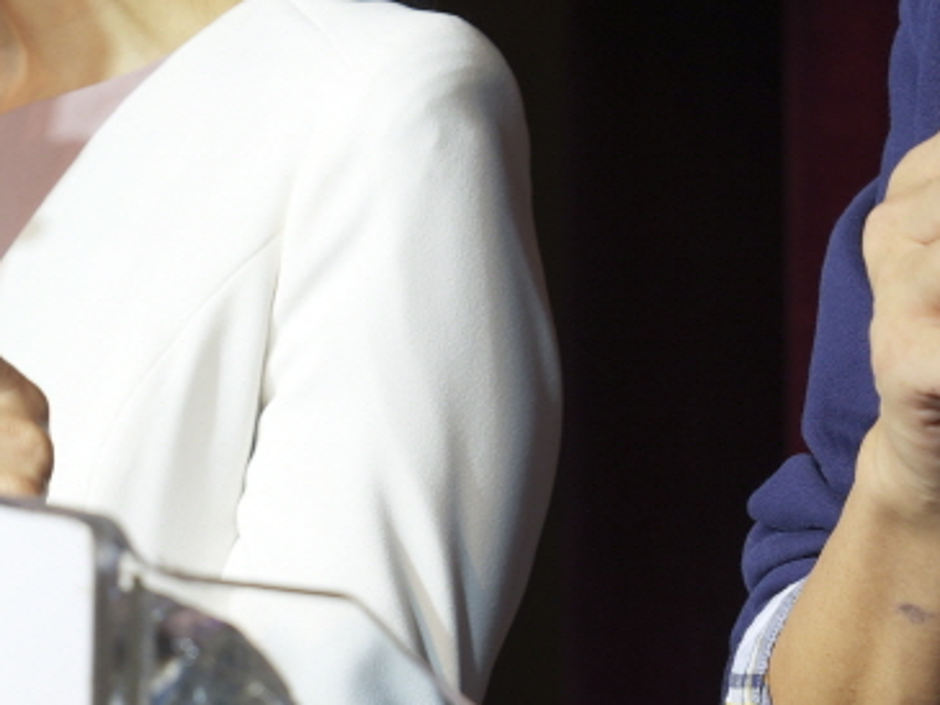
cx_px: 376
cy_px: -93
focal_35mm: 280
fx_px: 7606
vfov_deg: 5.3
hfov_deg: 7.1
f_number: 4
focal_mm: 59
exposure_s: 1/160
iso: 100
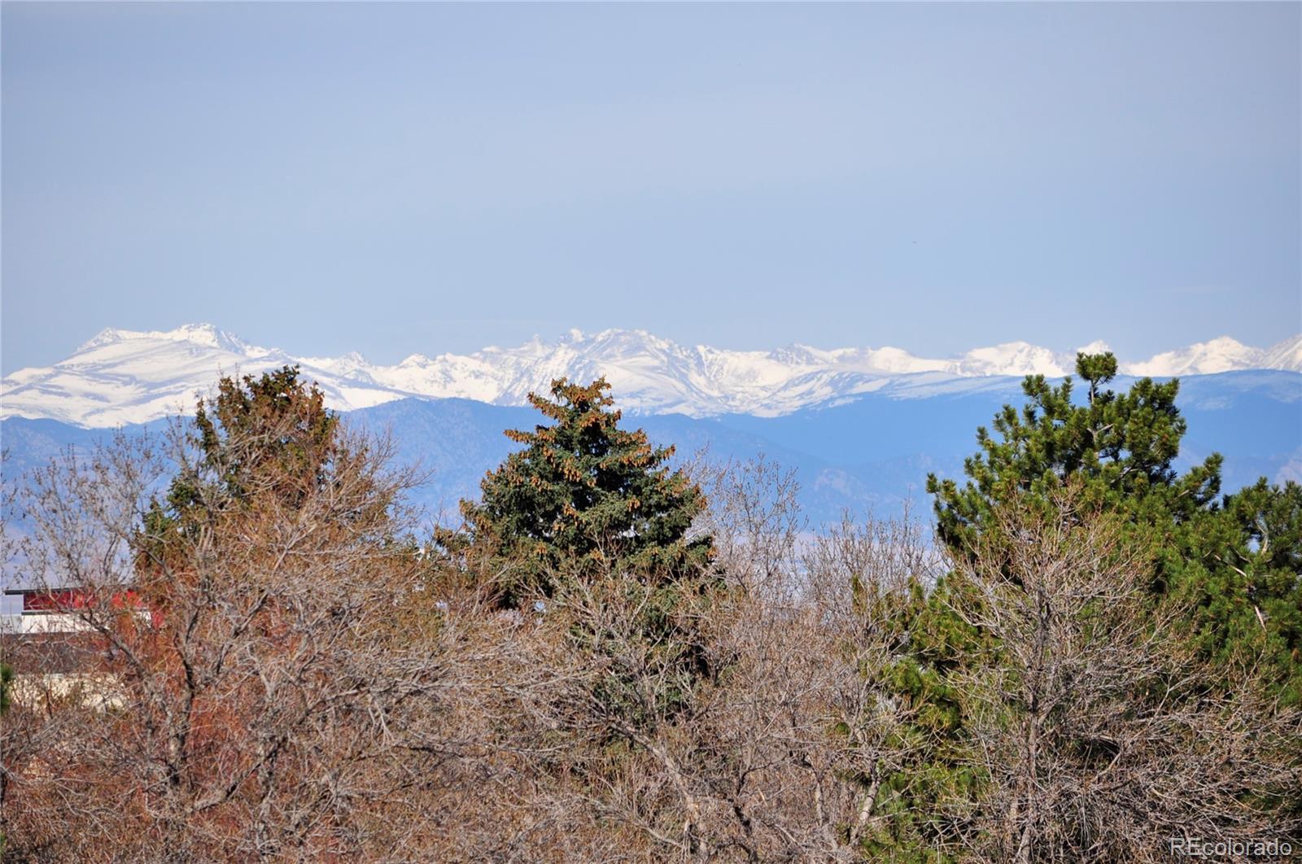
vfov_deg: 4.4
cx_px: 651
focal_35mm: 315
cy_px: 432
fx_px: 11376
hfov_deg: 6.6
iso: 200
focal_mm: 210
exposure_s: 1/2000
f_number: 5.6
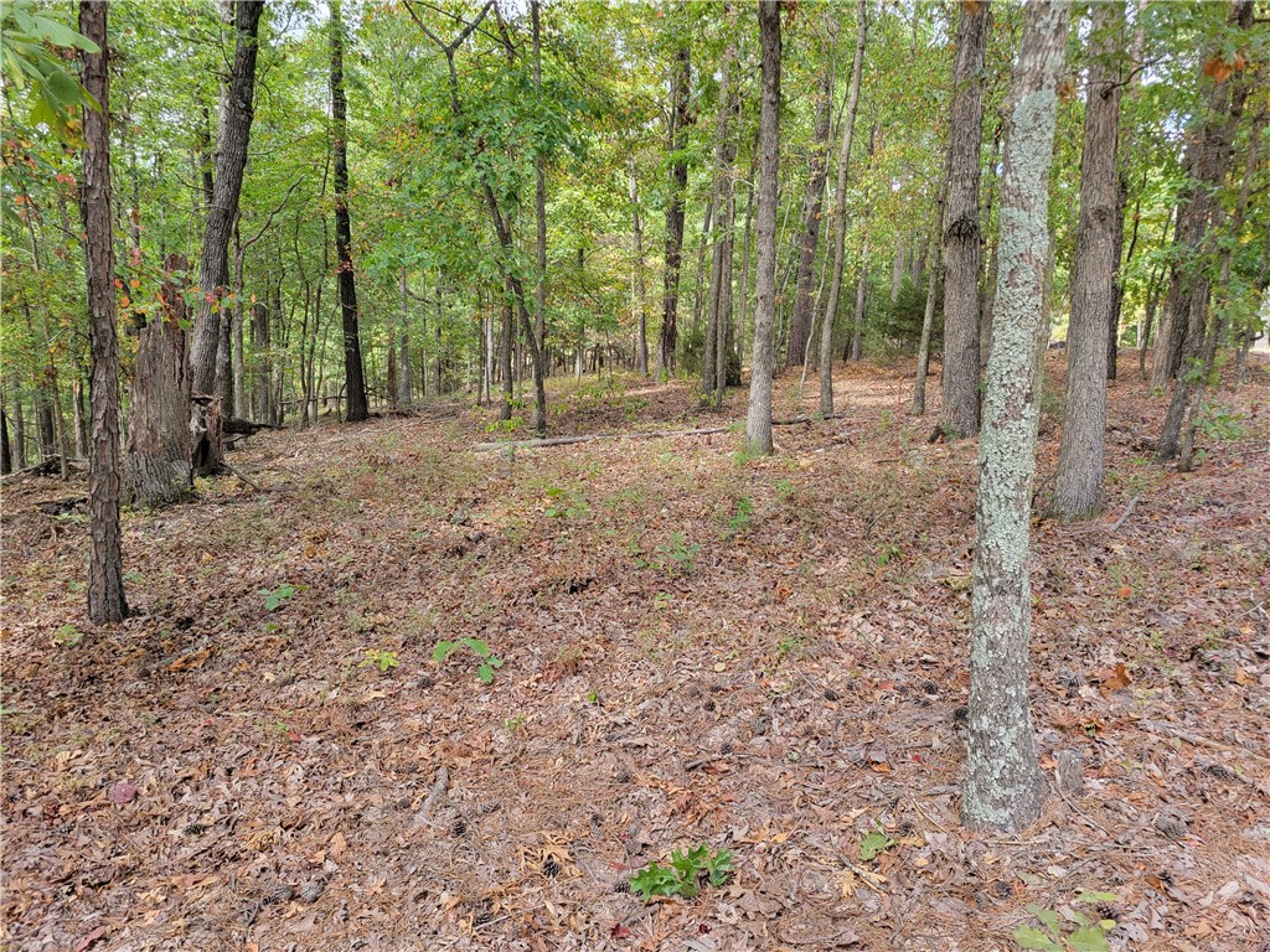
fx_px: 954
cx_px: 635
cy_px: 476
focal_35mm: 26
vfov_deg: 53.1
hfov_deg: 67.3
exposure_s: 1/120
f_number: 1.8
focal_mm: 5.4
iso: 40
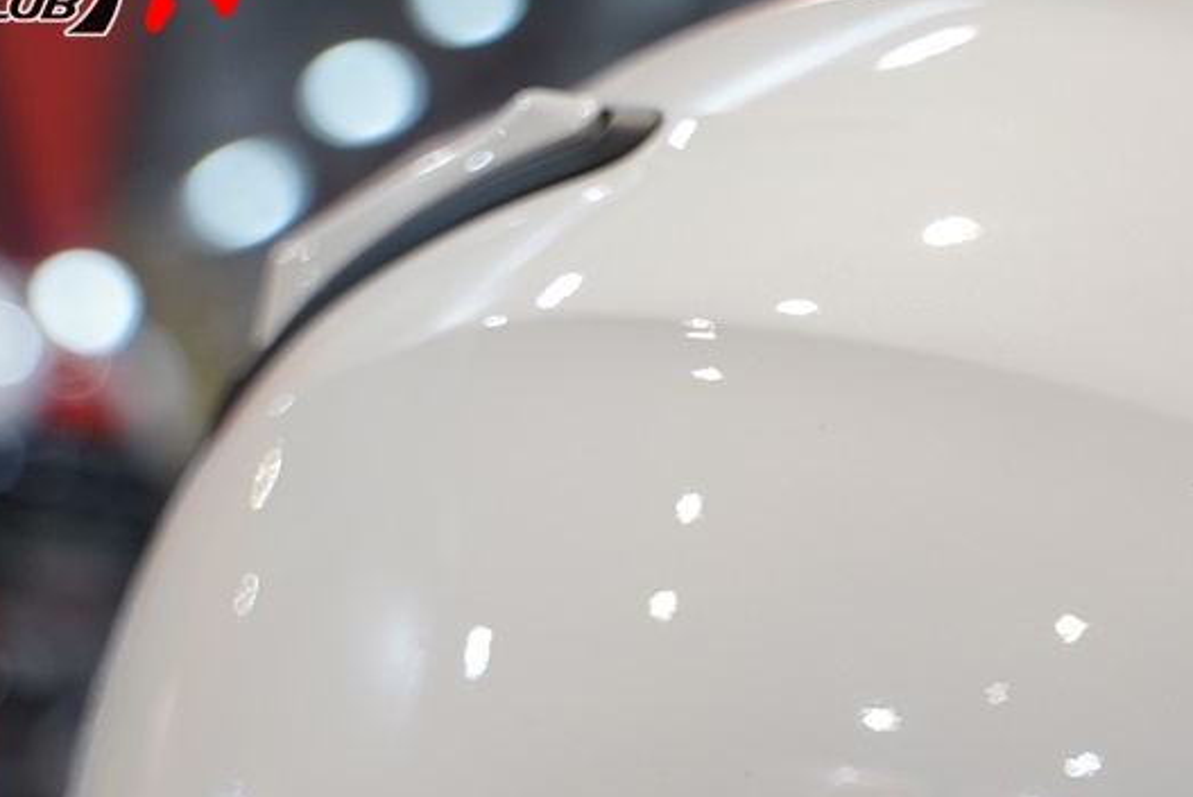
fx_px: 3282
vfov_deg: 13.2
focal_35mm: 99
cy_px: 1148
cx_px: 1551
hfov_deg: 19.1
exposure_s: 1/60
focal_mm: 29
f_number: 3.5
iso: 400
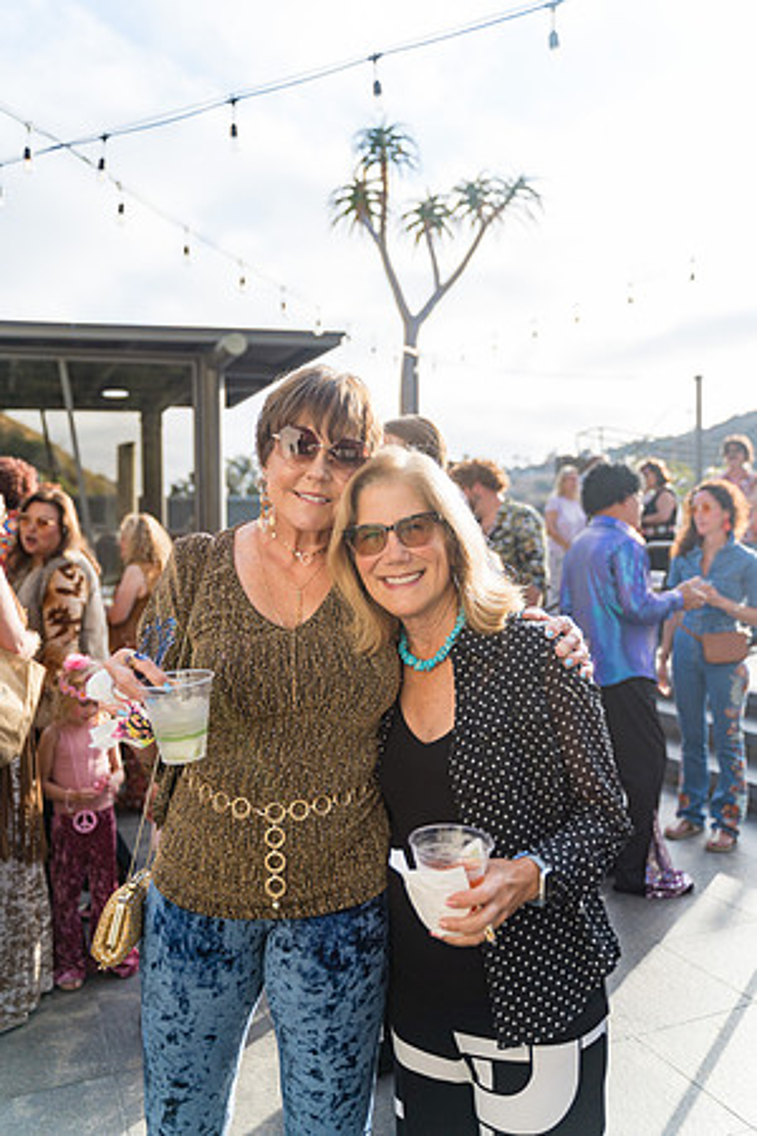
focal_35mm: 30
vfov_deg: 61.9
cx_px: 378
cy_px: 568
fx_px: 946
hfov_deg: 43.6
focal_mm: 30
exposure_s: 1/1600
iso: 200
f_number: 2.8
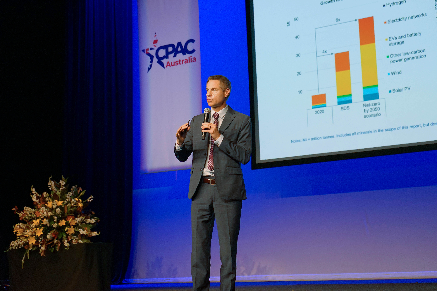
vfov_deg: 21.2
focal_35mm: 64
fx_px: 777
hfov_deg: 31.4
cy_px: 146
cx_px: 218
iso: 2000
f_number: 5.6
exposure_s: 1/160
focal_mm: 64
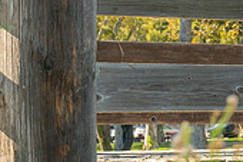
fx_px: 1996
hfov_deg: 6.8
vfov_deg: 4.6
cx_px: 415
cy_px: -21
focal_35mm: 296
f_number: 8
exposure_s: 1/200
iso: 200
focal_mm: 70
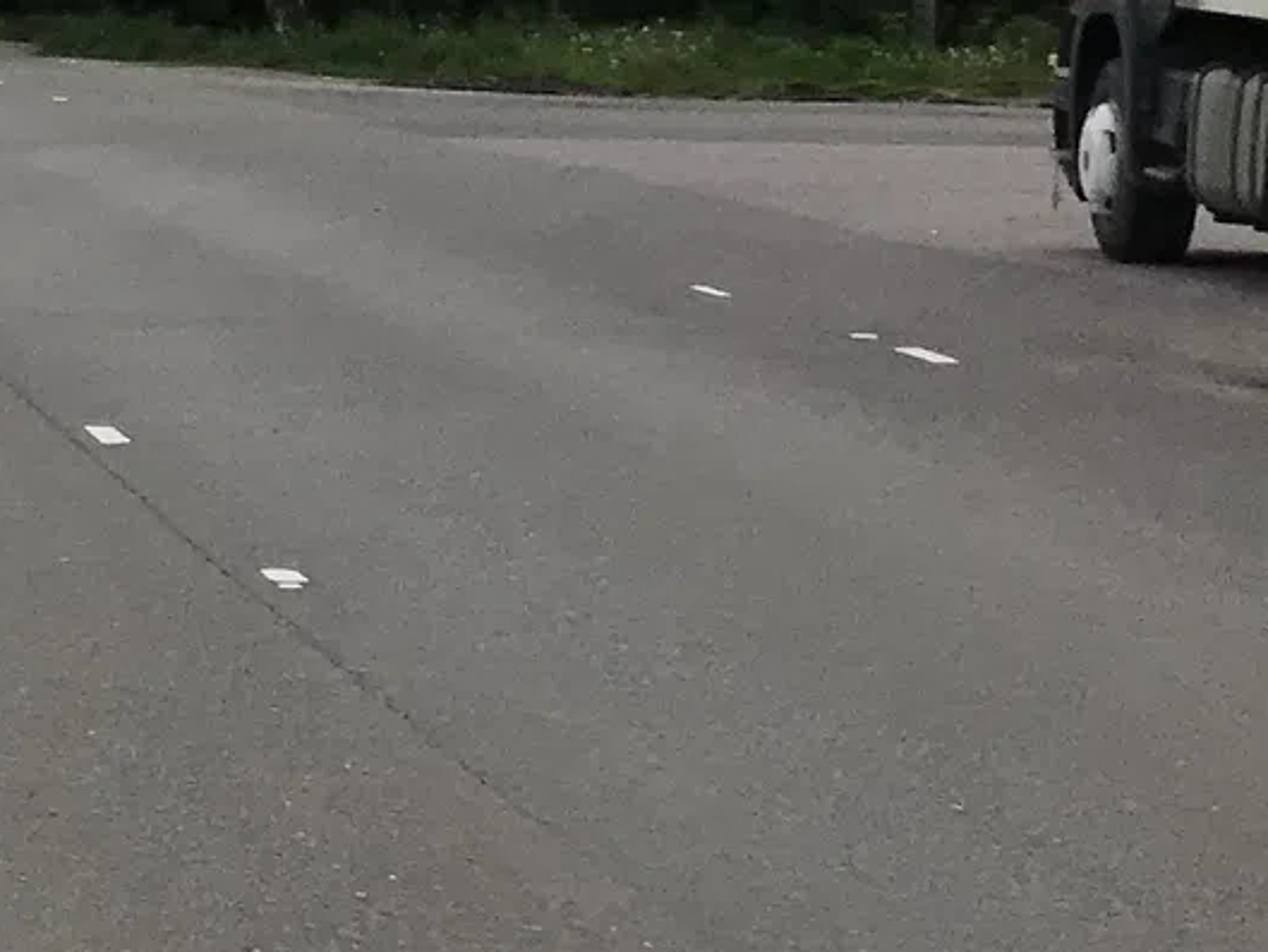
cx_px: -1606
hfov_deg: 12.7
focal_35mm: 127
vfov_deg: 11.5
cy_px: -77
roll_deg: +2.2
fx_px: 4653
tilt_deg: +1.3
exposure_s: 1/2591
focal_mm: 3.99
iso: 20
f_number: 1.8
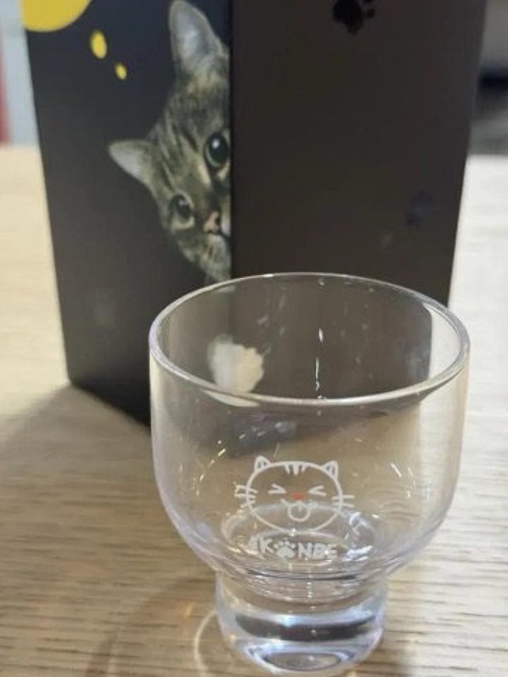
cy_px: 338
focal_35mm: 48
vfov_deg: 39.7
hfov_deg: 30.3
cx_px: 254
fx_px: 939
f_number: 1.78
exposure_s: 1/60
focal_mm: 6.76
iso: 100
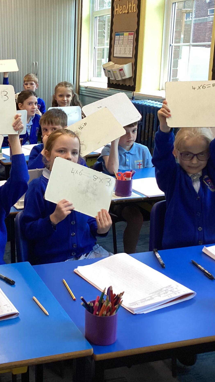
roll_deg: +2.2
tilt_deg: -17.3
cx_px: -12
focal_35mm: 46
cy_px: 190
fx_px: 466
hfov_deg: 24.5
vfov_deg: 44.6
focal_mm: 3.3
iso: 125
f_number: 2.4
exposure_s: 1/60
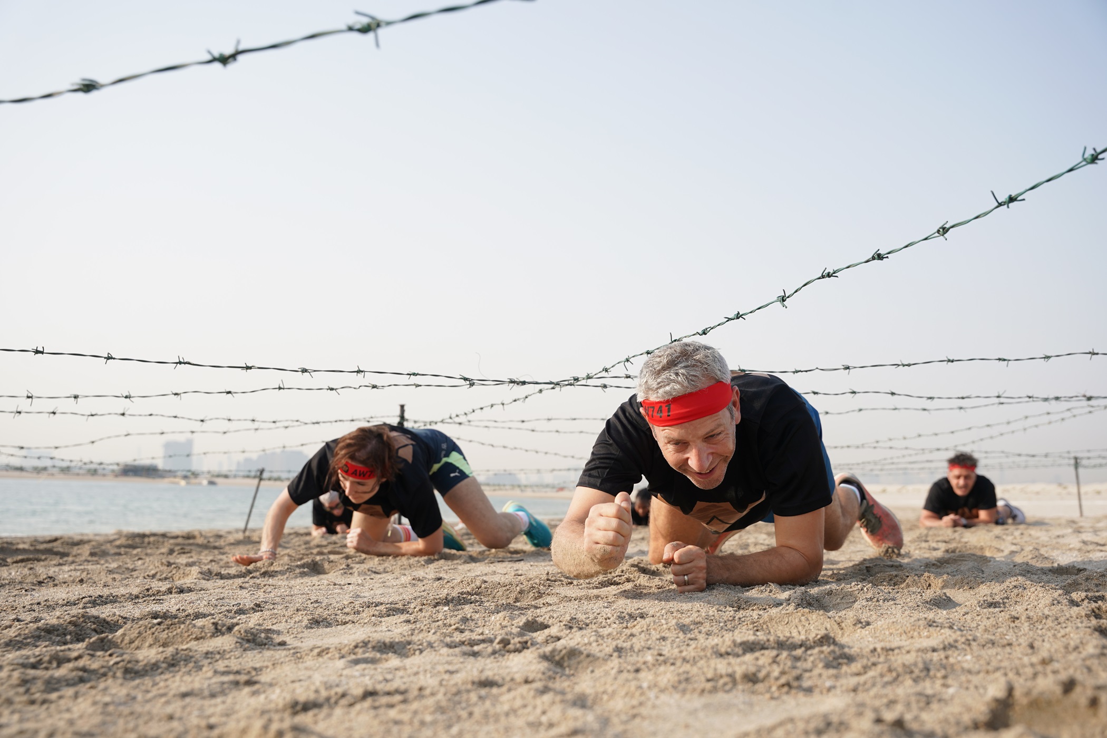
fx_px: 1088
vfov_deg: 37.5
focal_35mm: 35
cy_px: 369
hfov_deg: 53.9
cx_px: 554
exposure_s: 1/400
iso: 100
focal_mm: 35.4
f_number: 4.5
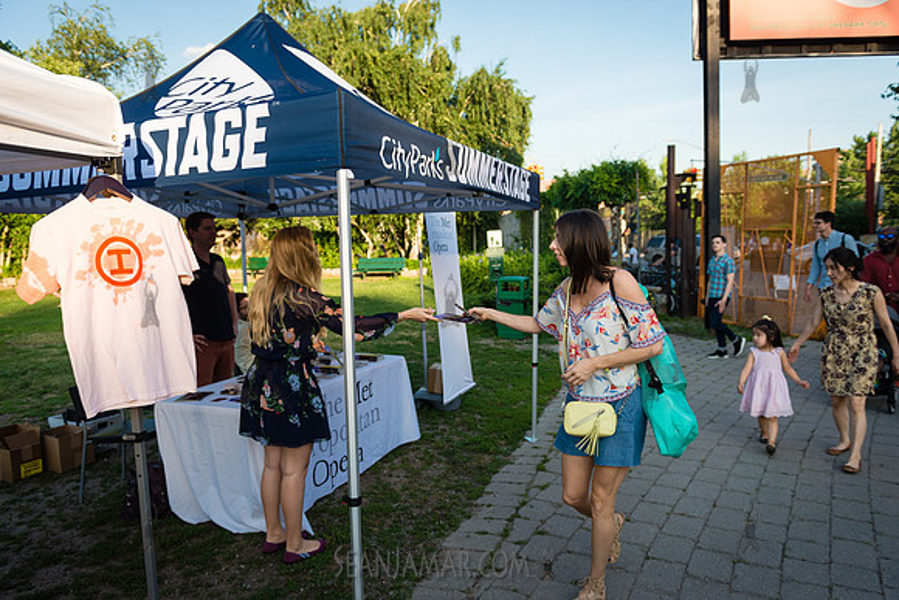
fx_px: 649
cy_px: 300
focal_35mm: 26
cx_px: 450
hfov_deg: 69.4
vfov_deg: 49.6
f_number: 3.5
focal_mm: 26
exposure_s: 1/1600
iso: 500
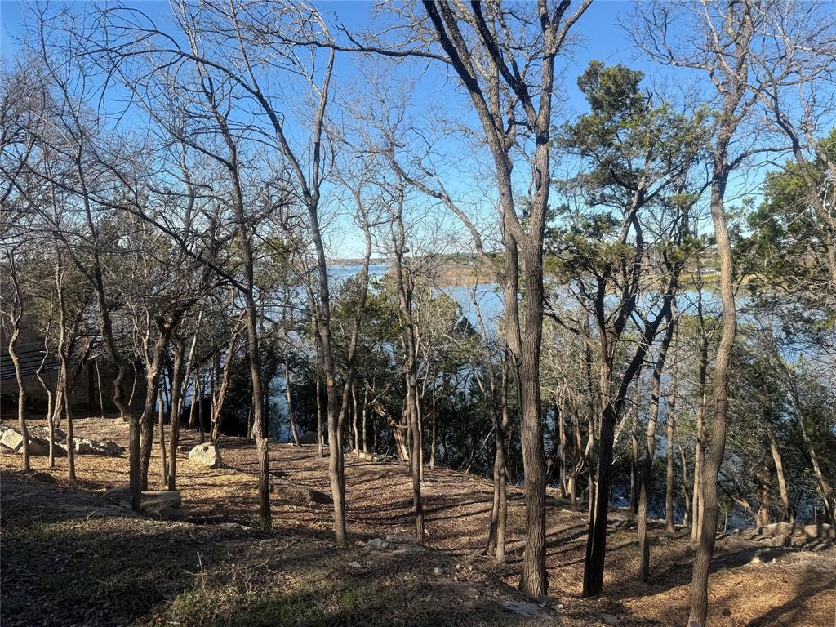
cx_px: 418
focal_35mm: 24
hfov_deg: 71.6
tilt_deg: -4.6
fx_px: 580
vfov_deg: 56.8
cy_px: 314
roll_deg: +1.3
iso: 80
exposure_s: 1/2110
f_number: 1.78
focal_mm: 6.76
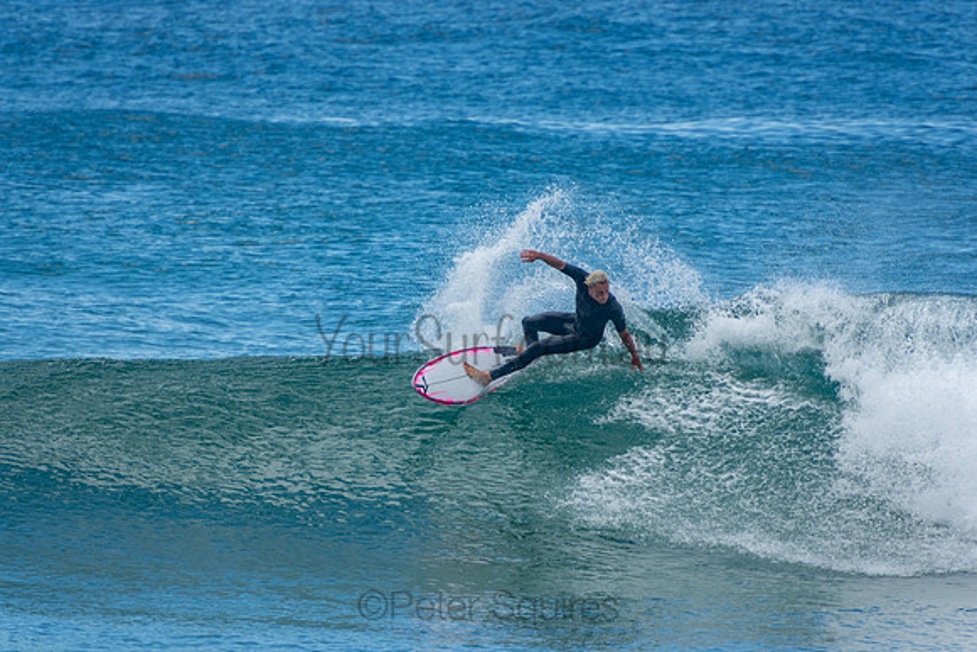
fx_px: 16286
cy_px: 326
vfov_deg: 2.3
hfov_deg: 3.4
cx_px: 488
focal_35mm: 600
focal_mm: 400
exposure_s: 1/1250
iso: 280
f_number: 5.6
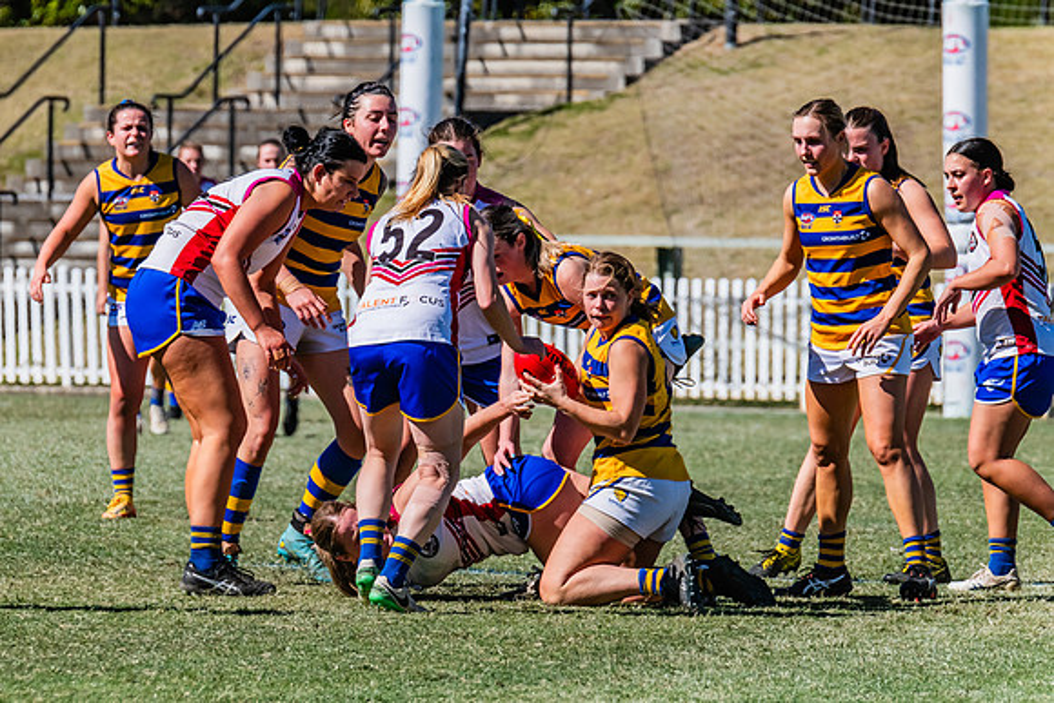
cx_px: 426
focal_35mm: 503
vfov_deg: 2.7
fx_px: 14730
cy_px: 380
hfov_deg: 4.1
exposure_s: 1/1600
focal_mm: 420
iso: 800
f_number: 13
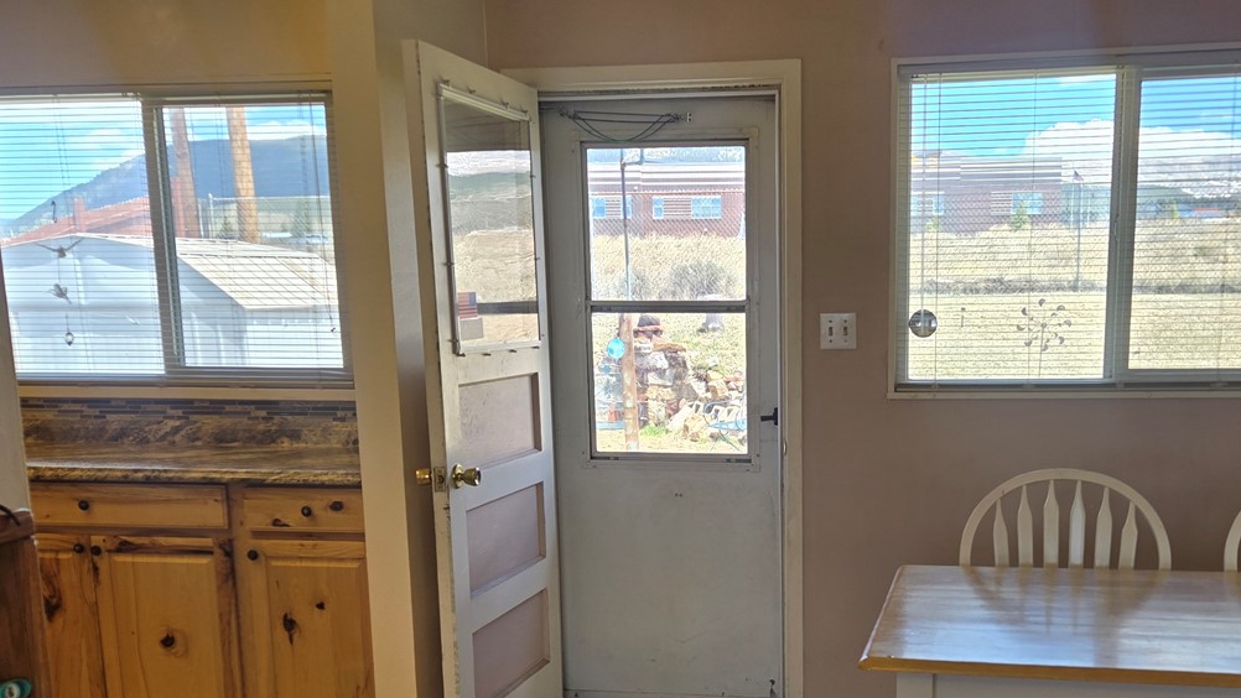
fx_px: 1316
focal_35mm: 40
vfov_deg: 29.2
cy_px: 527
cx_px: 804
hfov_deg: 49.8
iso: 25
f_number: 1.8
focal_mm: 5.4
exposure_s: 1/195
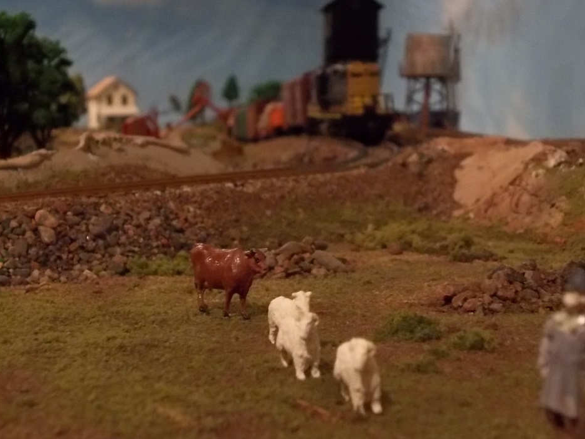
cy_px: 179
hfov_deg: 27.0
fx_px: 1217
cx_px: 337
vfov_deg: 20.4
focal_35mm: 72
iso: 400
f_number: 5
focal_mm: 9.3
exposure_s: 1/8
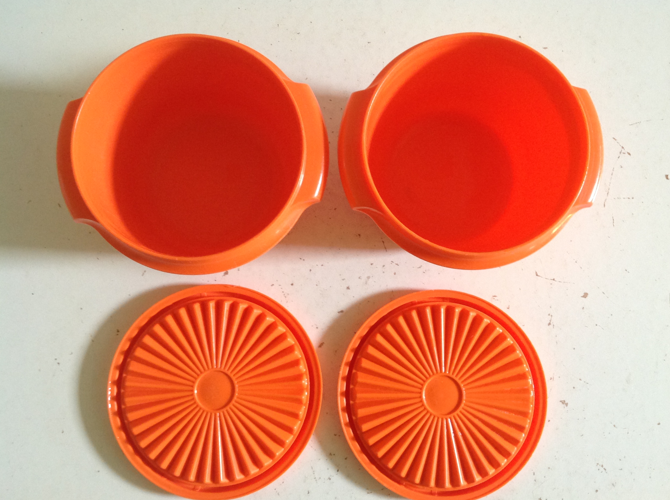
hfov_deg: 50.2
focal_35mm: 37
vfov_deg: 38.6
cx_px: 344
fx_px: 715
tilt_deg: -82.6
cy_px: 247
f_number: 2.4
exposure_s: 1/15
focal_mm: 4.28
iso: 125
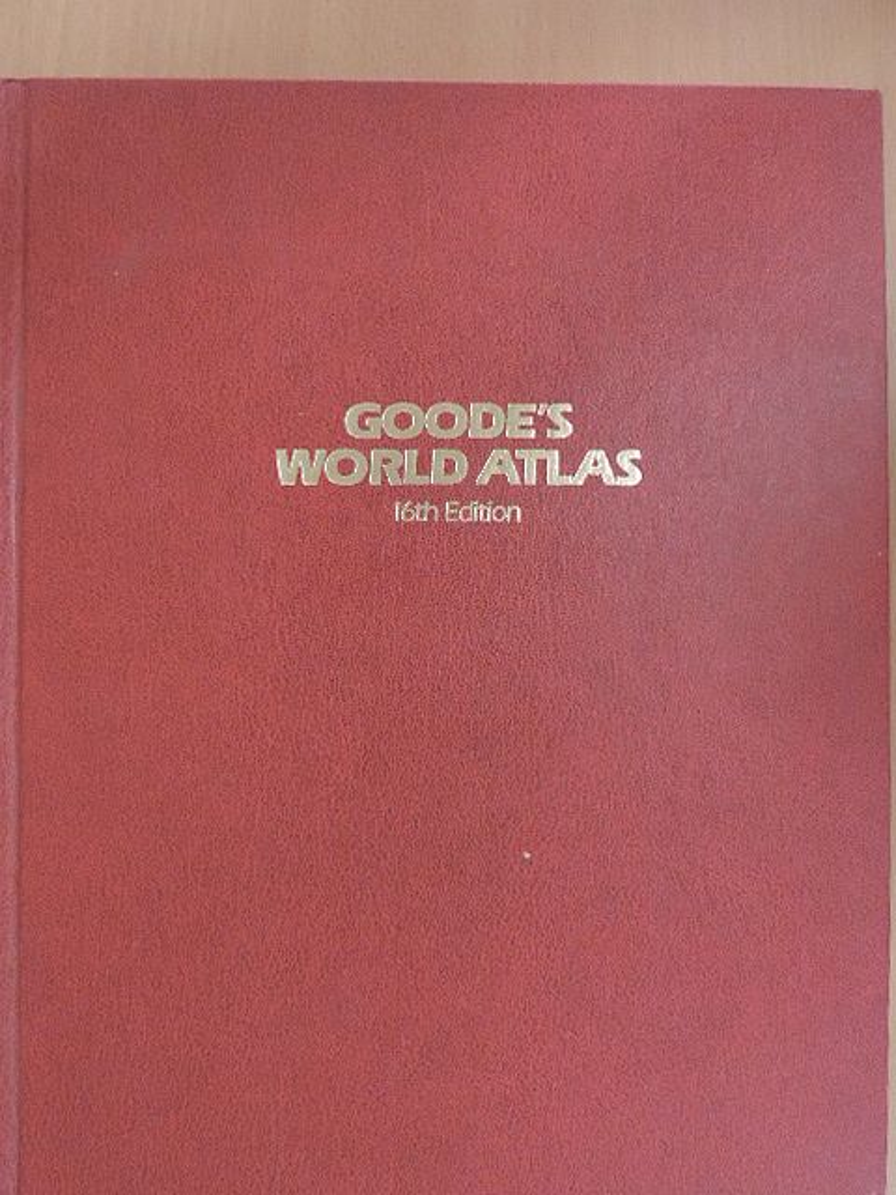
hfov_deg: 40.7
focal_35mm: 35
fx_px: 1208
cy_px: 598
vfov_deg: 52.6
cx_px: 448
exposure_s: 1/100
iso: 1600
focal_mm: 6.2
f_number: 3.3
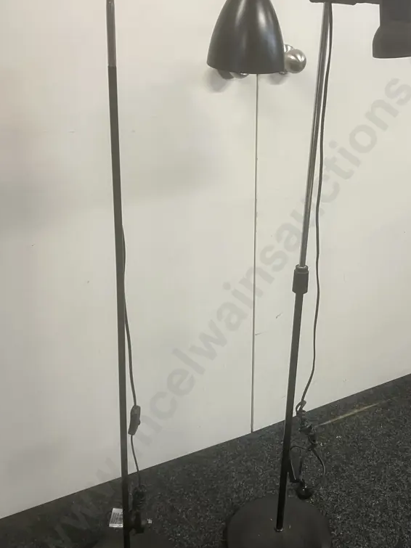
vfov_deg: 49.0
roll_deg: -1.2
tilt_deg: -21.7
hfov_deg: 37.4
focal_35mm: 38
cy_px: 266
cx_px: 267
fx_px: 602
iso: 125
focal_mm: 3.99
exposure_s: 1/50
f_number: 1.8
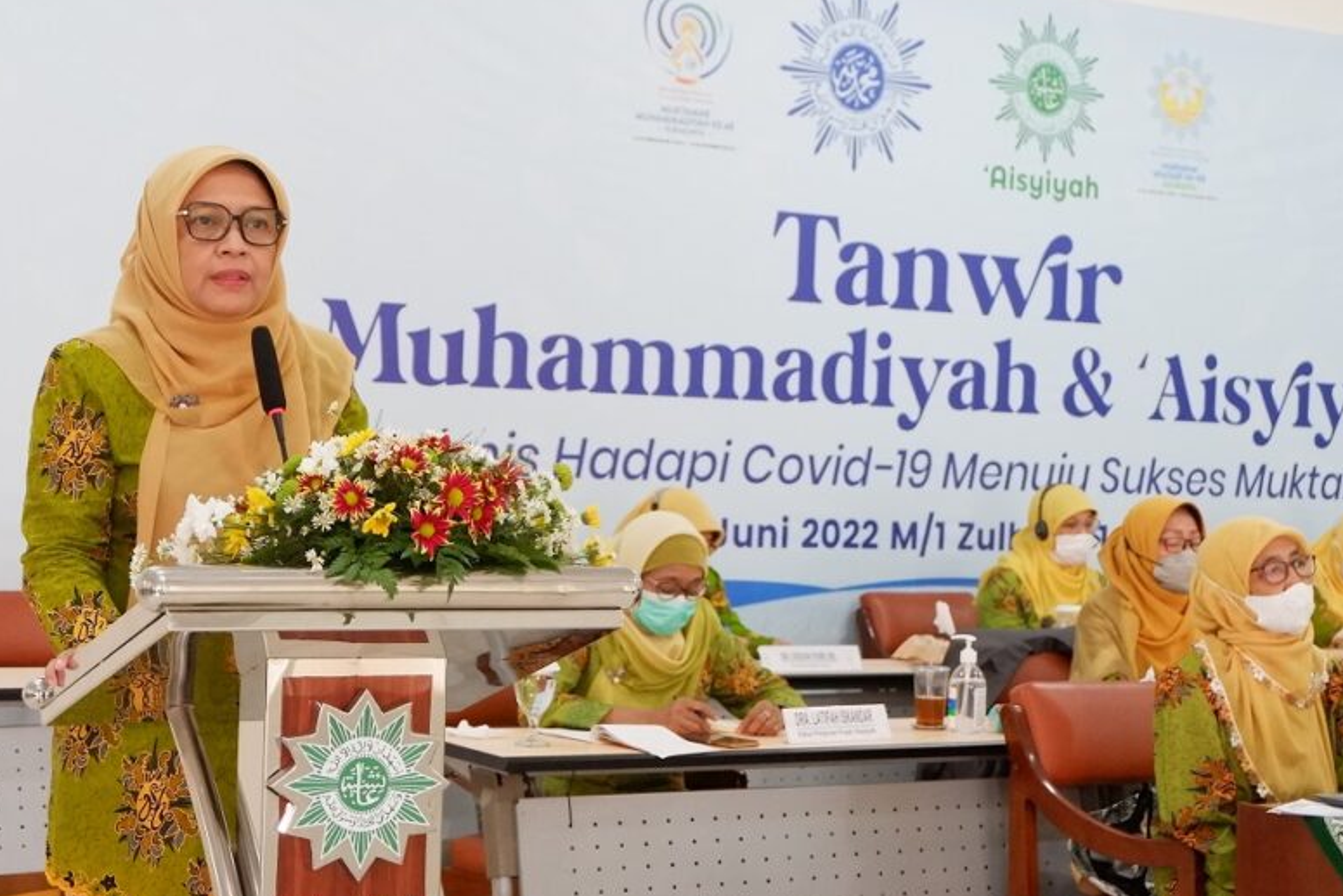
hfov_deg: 28.8
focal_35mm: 70
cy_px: 460
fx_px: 2612
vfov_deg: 19.5
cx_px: 738
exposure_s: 1/70
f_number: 5
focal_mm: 35.5
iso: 3200
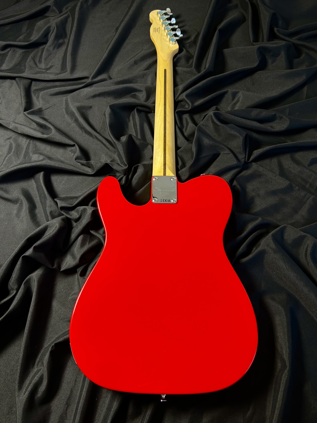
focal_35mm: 26
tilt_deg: -64.6
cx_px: 158
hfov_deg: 53.1
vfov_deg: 67.3
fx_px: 317
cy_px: 212
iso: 80
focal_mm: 5.7
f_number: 1.5
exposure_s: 1/50
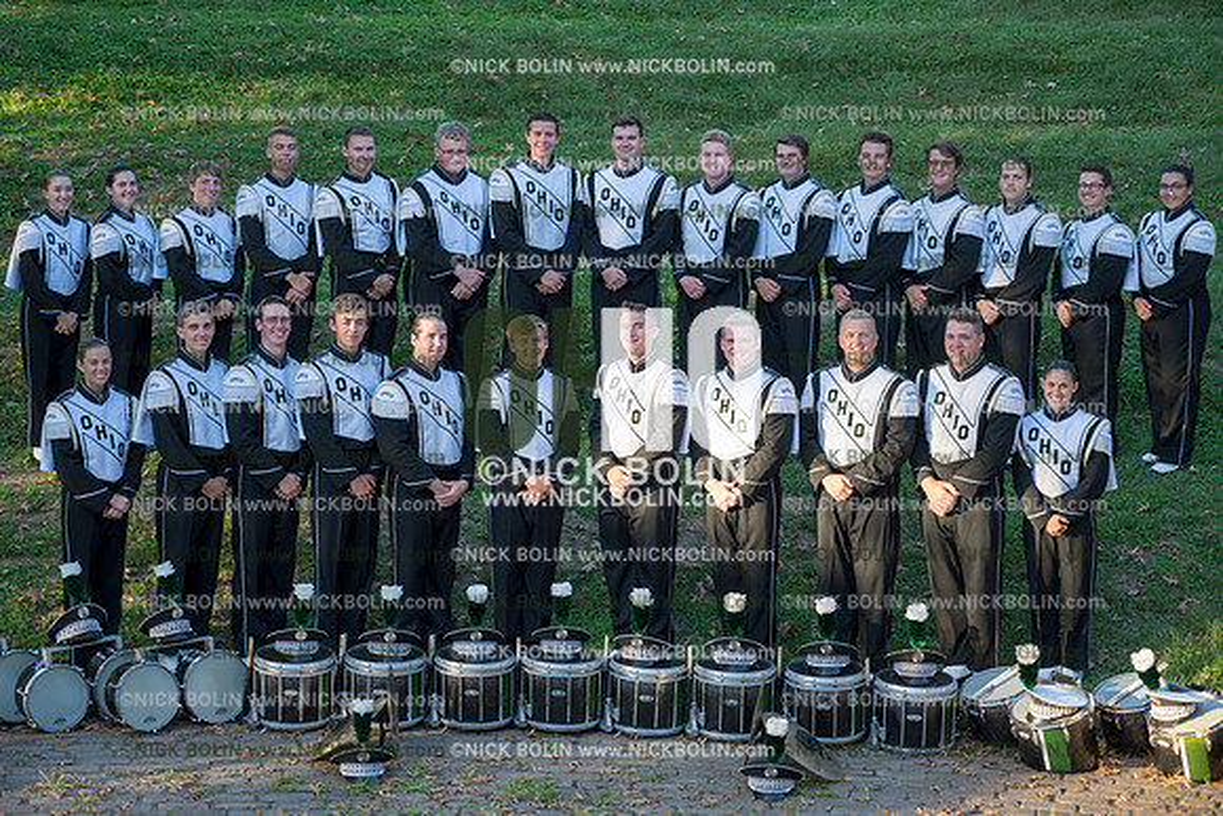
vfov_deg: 17.7
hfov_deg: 26.2
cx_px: 572
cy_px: 366
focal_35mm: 77
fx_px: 2625
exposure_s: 1/160
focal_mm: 70
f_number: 4
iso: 125
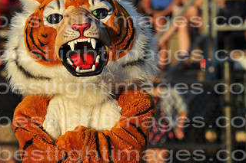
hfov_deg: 5.7
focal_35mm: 362
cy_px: 72
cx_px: 97
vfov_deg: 3.8
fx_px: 2472
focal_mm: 200
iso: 400
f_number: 5
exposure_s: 1/1600
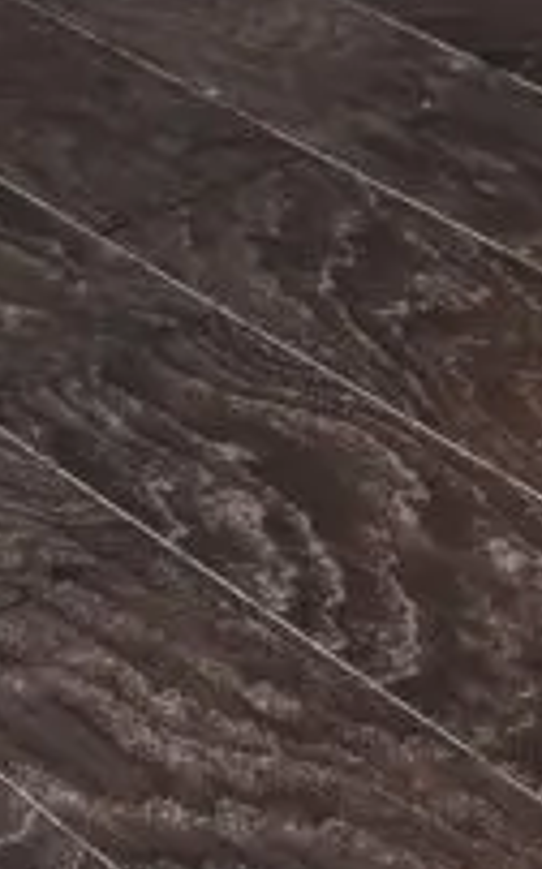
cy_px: -1215
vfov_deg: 13.9
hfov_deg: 5.7
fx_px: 2509
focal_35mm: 106
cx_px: 3011
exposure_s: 1/30
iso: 250
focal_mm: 14
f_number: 13
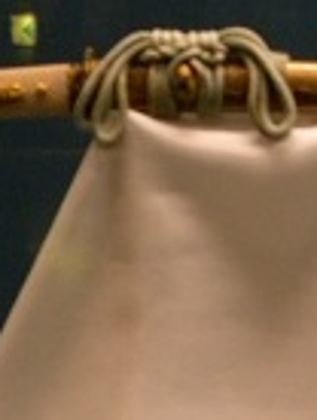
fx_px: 1022
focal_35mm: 84
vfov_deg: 22.9
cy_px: 338
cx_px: 274
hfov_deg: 17.4
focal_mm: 5.2
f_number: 2.8
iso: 400
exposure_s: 1/11.2
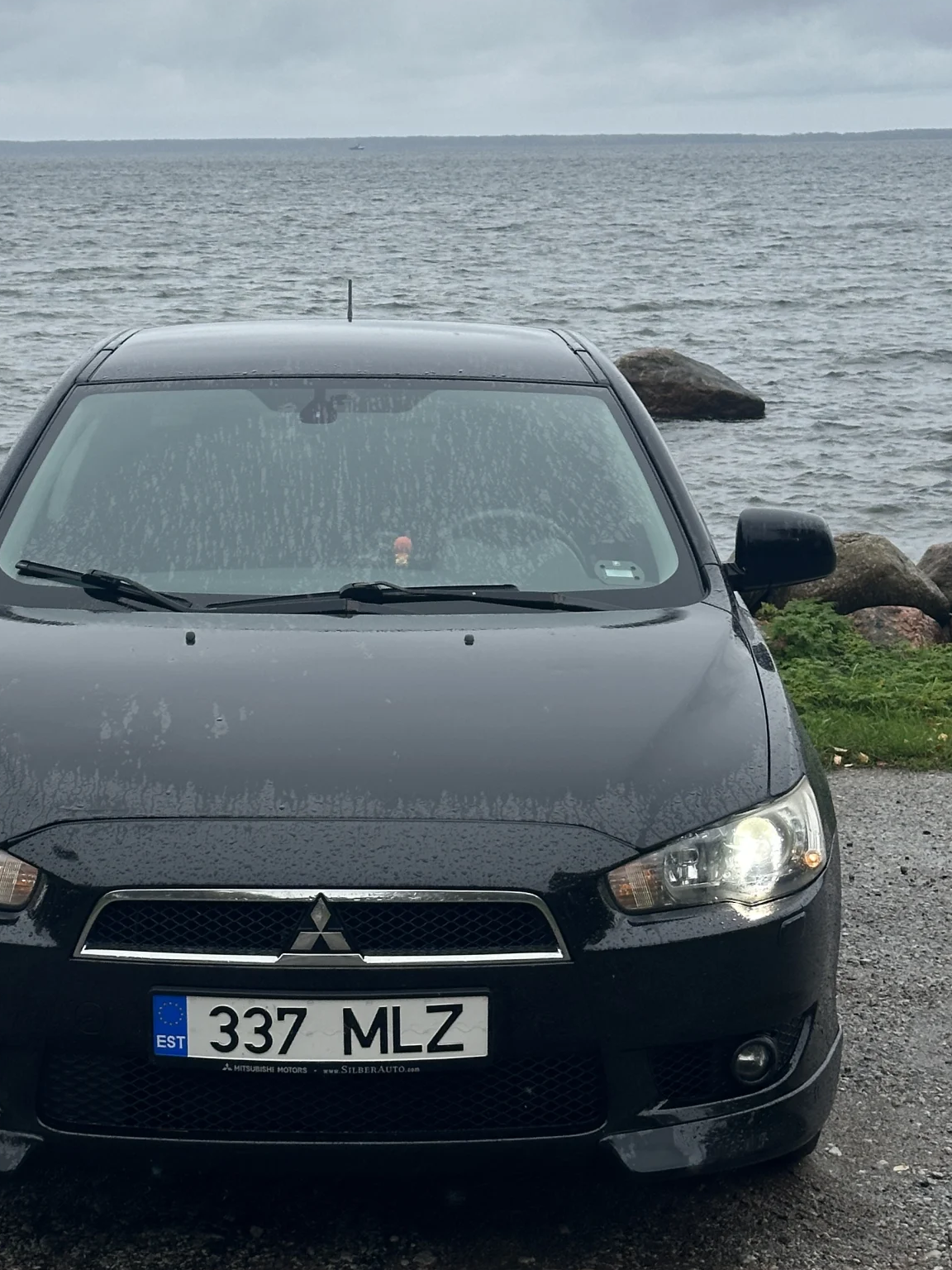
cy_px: 418
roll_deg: +0.0
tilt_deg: -3.8
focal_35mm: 80
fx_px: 2934
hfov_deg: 18.4
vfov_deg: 24.3
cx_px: 331
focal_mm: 6.86
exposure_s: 1/1395
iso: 64
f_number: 1.78
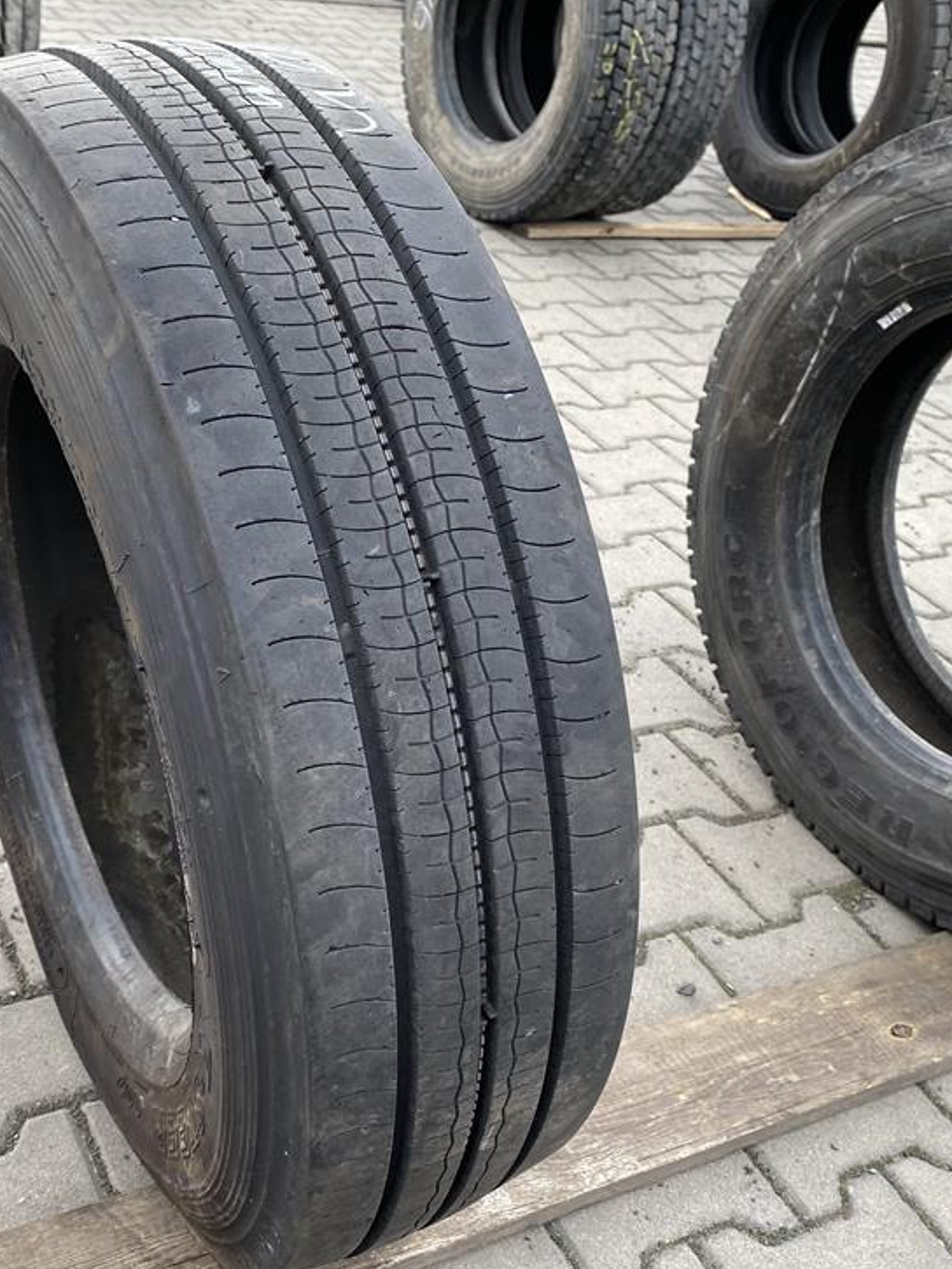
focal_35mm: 39
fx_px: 1430
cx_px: 383
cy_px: 702
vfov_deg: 47.8
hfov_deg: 36.7
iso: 40
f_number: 1.8
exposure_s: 1/121
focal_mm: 4.25
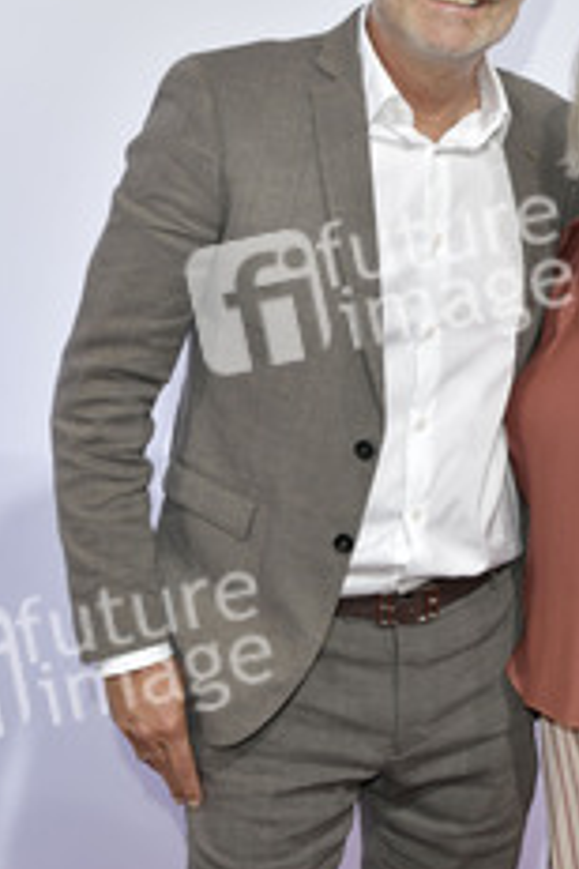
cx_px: 489
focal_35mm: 76
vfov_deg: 26.6
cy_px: 474
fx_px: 1833
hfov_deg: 17.7
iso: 320
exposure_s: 1/160
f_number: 7.1
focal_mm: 44
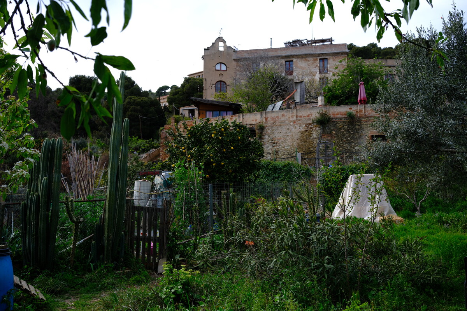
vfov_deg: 37.9
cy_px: 156
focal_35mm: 35
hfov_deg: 54.4
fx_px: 454
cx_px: 234
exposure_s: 1/200
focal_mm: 23
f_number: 5
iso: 64
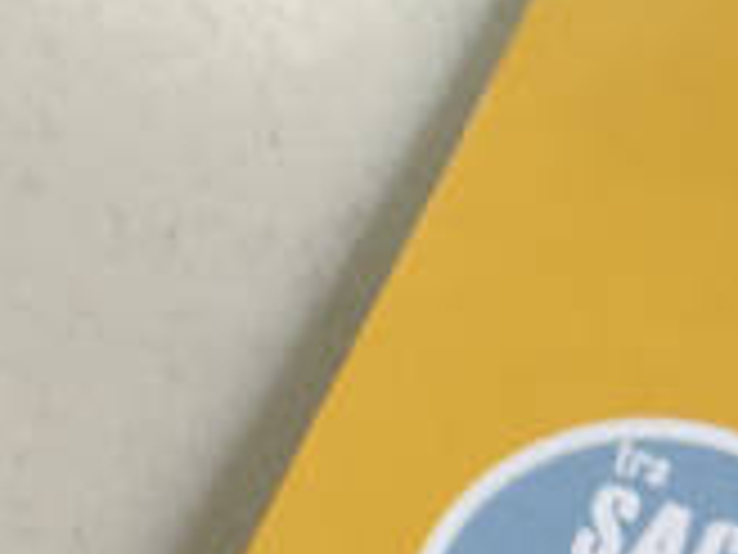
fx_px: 3859
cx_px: 896
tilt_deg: -57.4
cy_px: 167
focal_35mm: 181
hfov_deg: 10.7
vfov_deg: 8.2
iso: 40
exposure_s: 1/50
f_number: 2.2
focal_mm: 4.15
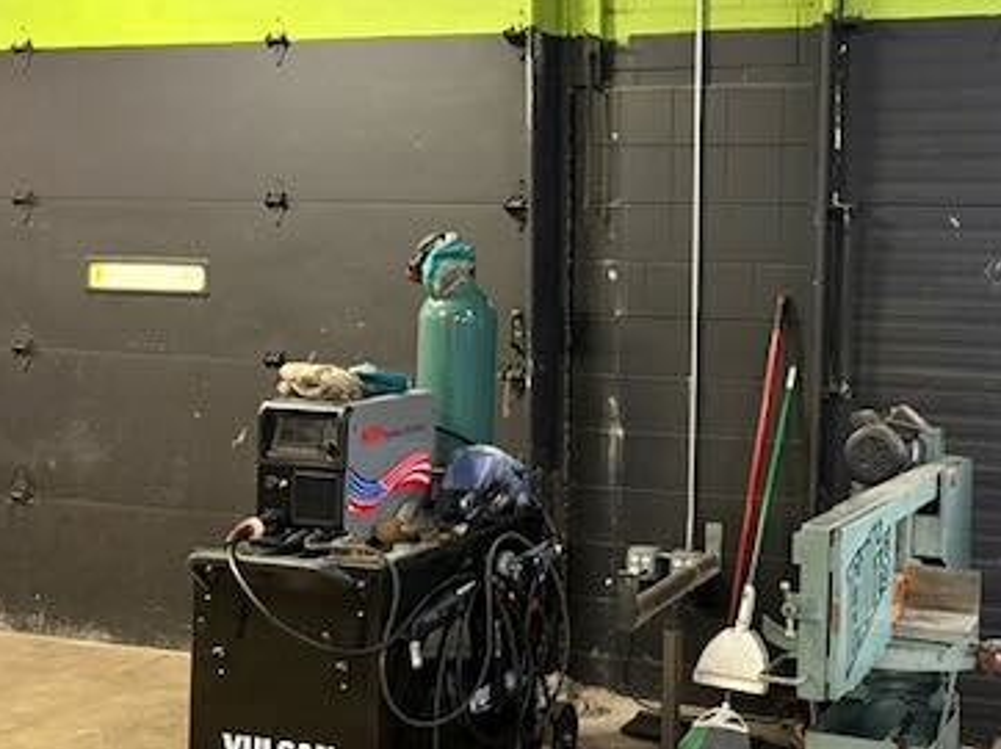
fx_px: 1329
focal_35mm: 46
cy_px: 329
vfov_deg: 31.4
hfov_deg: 39.8
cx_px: 785
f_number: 1.6
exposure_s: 1/40
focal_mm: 5.96
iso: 500
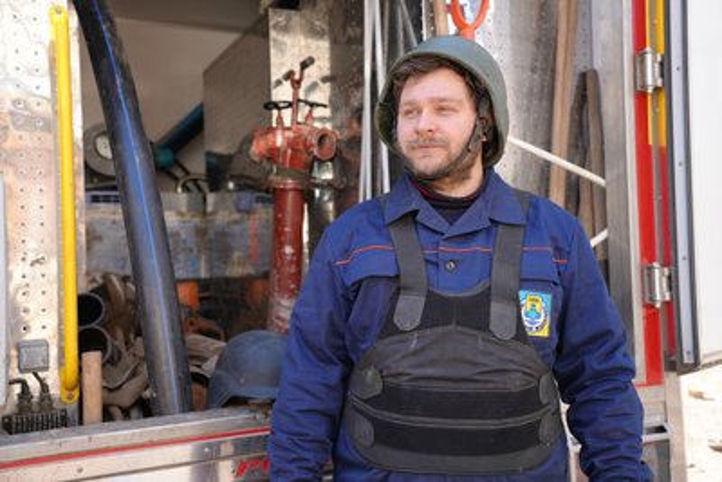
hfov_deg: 49.5
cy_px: 241
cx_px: 361
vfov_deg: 34.2
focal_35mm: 39
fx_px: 782
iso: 200
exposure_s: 1/160
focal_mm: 39
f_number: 4
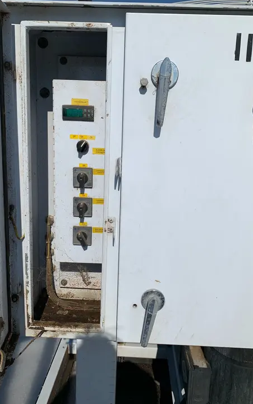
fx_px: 309
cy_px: 202
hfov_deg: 44.5
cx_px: 127
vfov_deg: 66.5
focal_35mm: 28
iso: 25
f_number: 1.8
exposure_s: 1/9524
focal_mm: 4.25
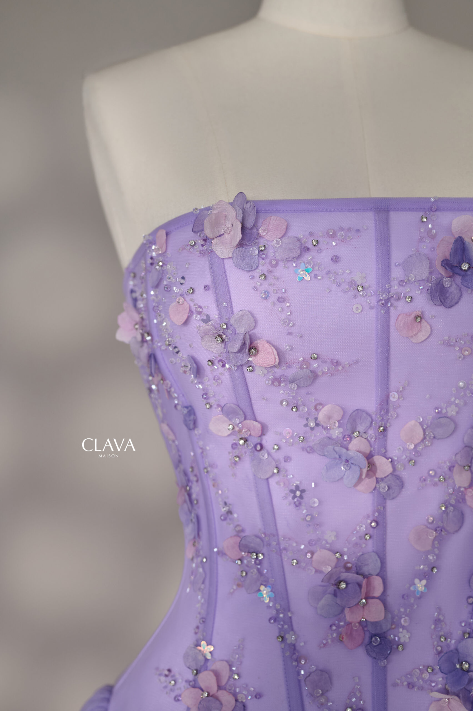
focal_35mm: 50
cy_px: 356
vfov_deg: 39.6
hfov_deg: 27.0
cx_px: 236
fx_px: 987
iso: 400
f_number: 4
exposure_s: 1/125
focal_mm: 50
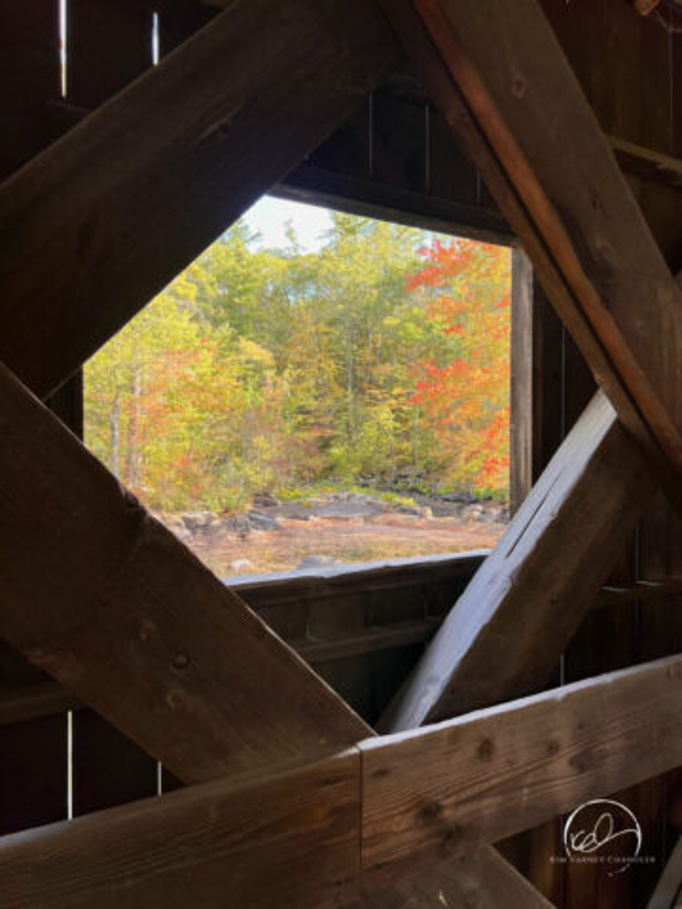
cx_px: 341
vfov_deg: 67.3
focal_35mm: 26
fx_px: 683
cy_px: 454
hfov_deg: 53.1
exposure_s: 1/189
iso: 40
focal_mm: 5.7
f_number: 1.5
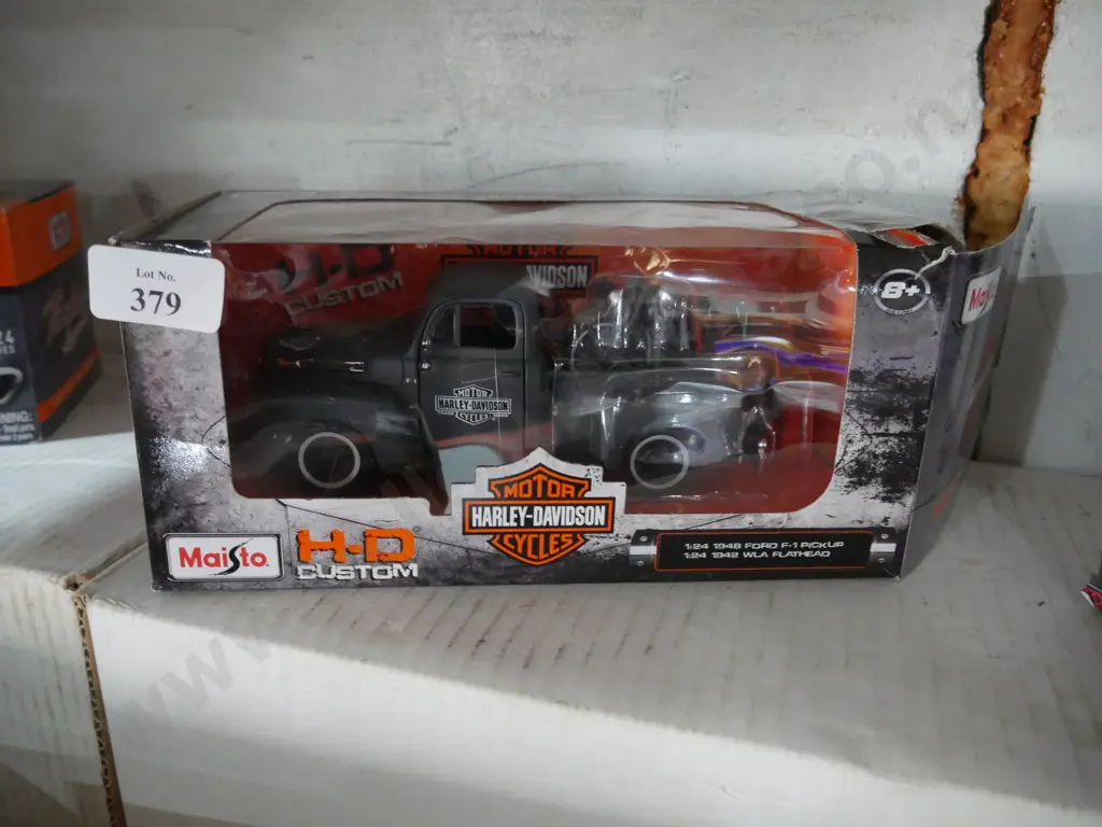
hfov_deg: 63.4
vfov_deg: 49.7
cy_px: 414
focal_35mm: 28
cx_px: 551
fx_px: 891
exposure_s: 1/60
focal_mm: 14
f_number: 3.5
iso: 2000
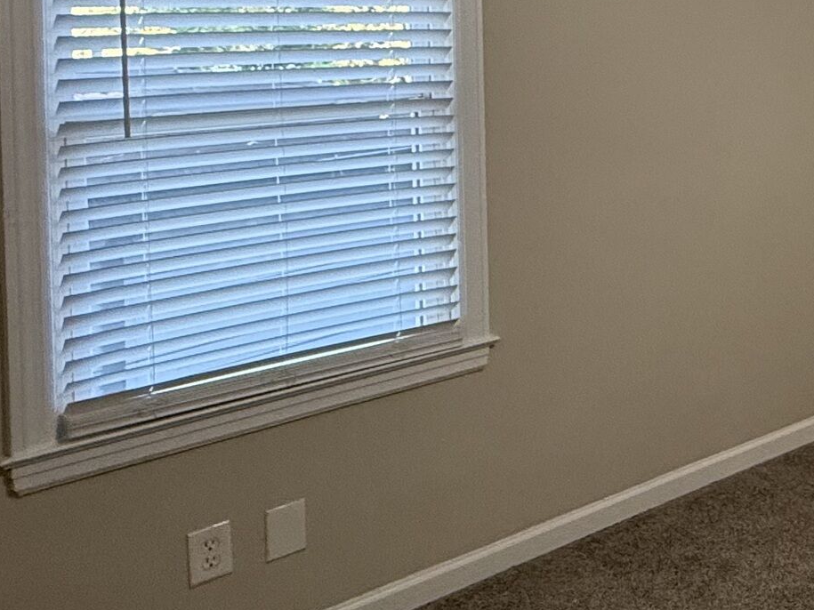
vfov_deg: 29.3
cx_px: 1133
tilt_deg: -0.8
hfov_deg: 29.6
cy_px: 30
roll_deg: +0.6
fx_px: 1105
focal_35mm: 47
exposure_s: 1/120
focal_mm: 2.22
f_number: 2.2
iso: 320
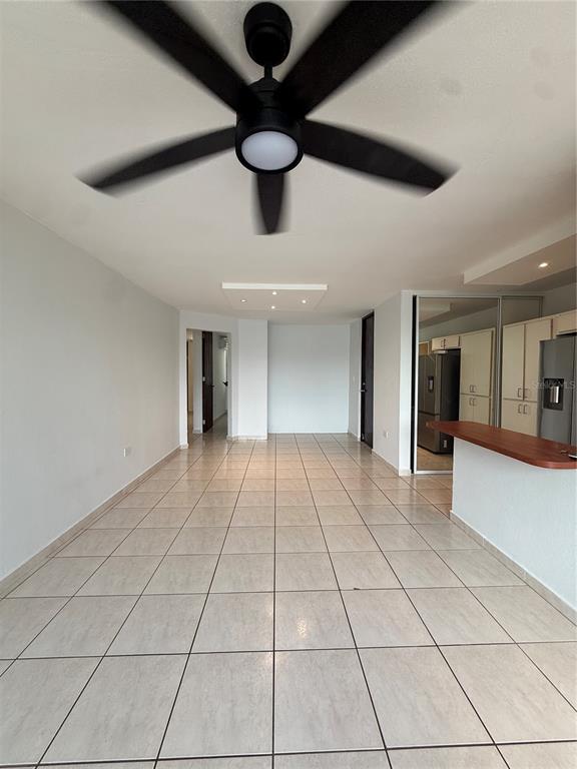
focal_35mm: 14
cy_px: 384
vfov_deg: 102.1
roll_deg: -0.1
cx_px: 288
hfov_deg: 85.7
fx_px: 311
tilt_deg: -0.6
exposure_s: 1/120
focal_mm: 2.22
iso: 100
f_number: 2.2
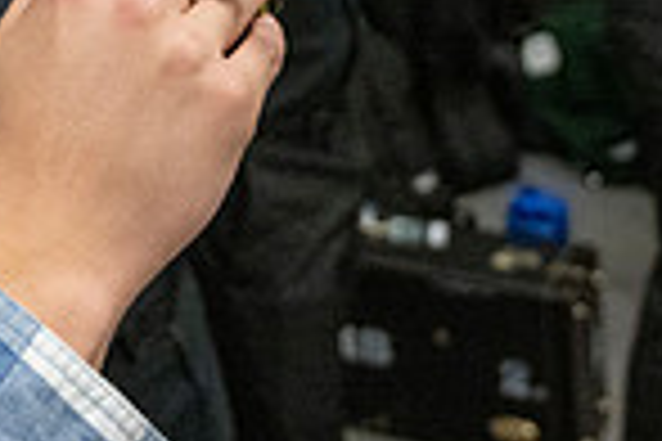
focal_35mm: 95
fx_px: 1747
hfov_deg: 20.9
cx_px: 45
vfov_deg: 12.8
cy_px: -407
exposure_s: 1/500
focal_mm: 24
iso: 10000
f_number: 4
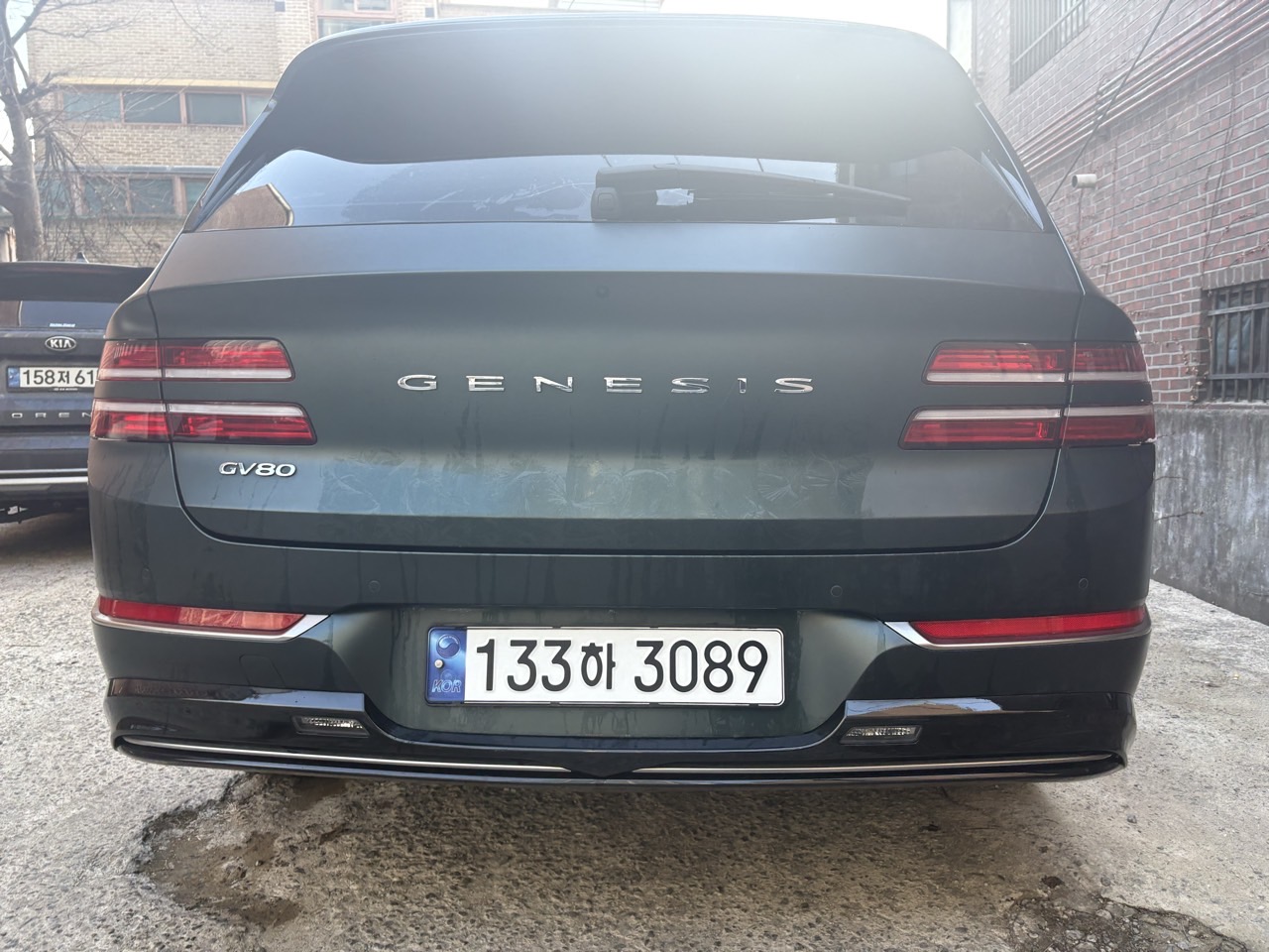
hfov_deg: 67.3
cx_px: 634
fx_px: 953
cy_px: 476
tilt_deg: -3.0
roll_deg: +2.0
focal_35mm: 26
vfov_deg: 53.1
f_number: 1.6
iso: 64
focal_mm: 5.96
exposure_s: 1/121
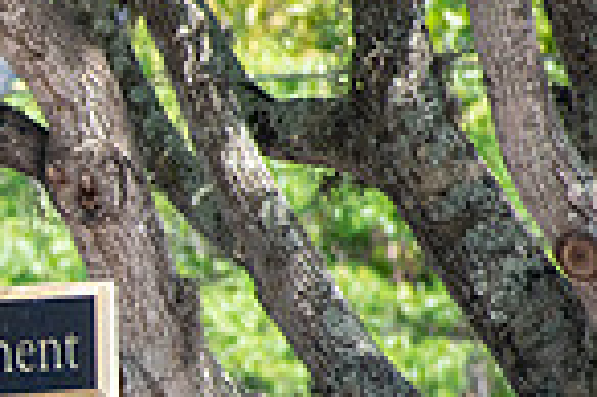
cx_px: -450
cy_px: 436
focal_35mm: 1046
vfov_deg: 1.3
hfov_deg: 2.0
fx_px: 17327
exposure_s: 1/1000
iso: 500
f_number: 5
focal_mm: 175
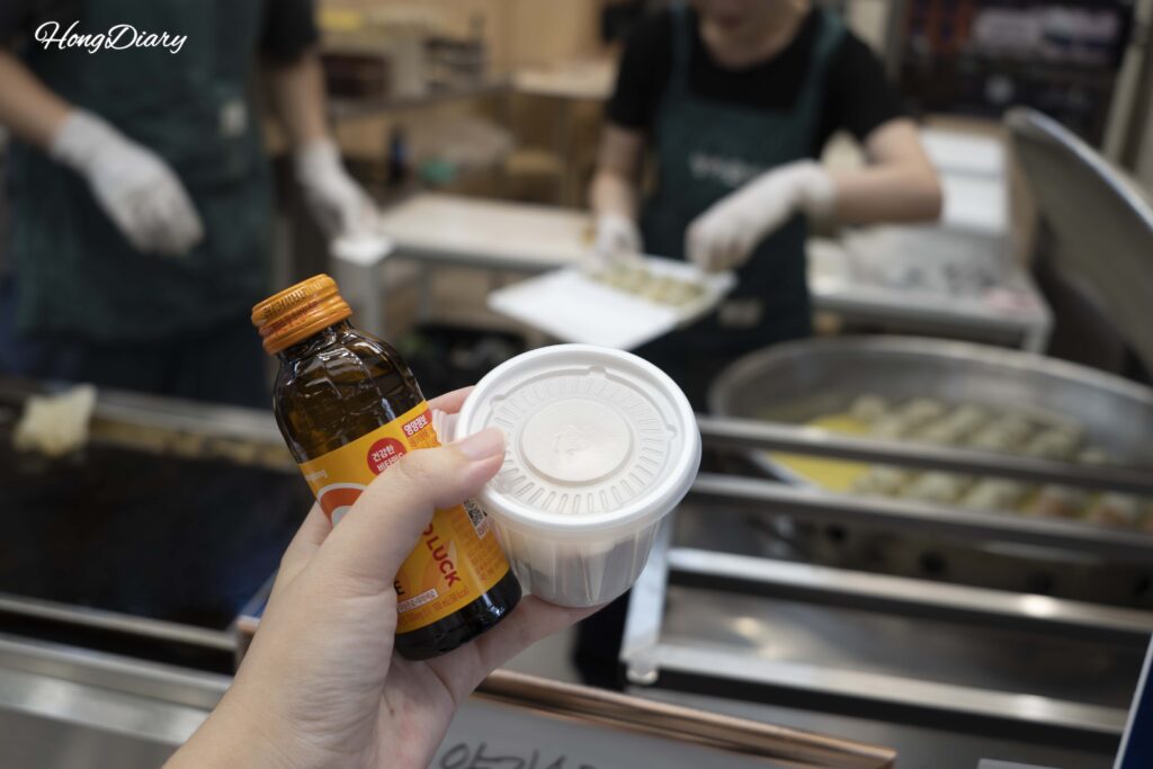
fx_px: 1025
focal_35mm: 32
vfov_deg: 41.1
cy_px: 384
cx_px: 576
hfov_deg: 58.7
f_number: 4.5
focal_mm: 32
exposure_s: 1/60
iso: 100
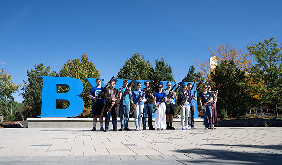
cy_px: 93
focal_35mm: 31
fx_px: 237
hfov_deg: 61.6
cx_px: 141
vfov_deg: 38.3
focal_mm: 30
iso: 100
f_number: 7.1
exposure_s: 1/400
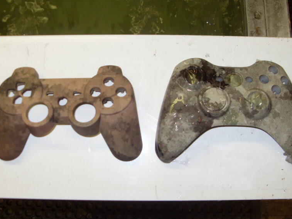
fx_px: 312
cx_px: 151
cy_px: 115
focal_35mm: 37
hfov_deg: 50.1
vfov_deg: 38.7
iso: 100
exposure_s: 1/45
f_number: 2.8
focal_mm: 6.3
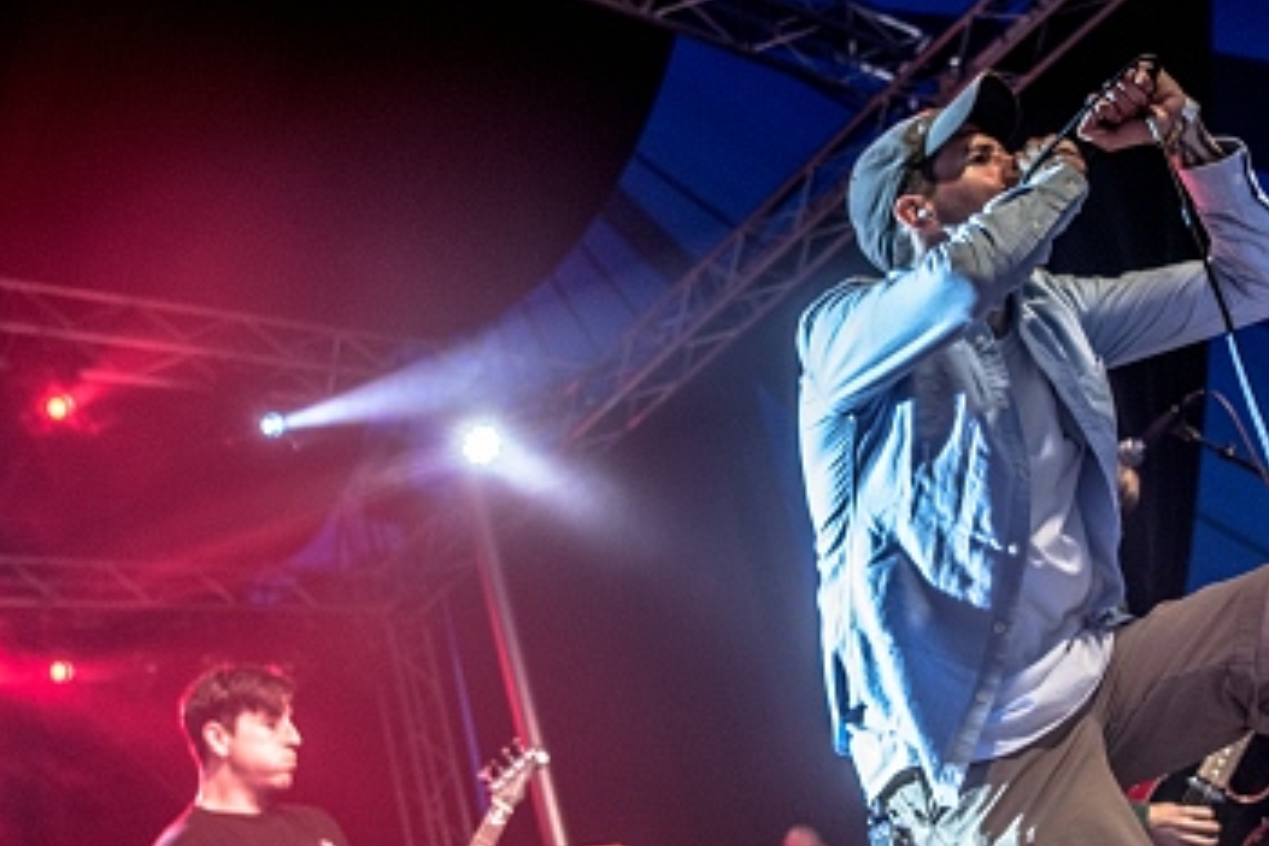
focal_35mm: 41
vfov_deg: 32.6
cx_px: 766
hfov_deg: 47.1
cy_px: 477
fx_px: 1445
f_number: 2.8
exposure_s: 1/100
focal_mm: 24
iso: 1250
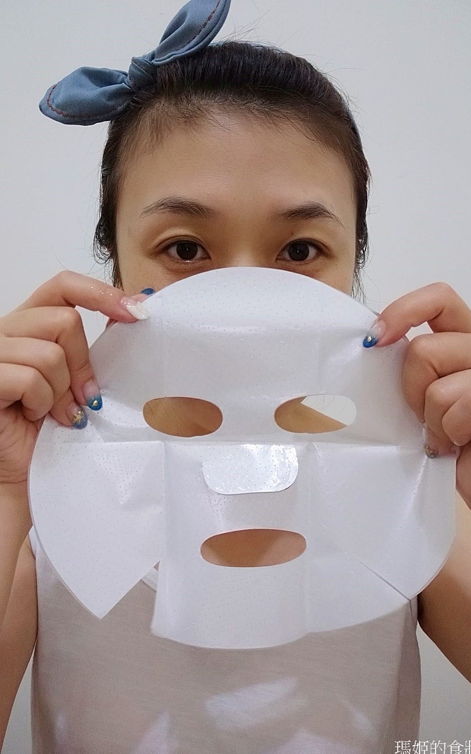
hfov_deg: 51.1
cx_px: 233
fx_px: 493
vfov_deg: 74.8
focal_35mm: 24
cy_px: 375
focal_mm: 3.86
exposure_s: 1/24
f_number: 2
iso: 400
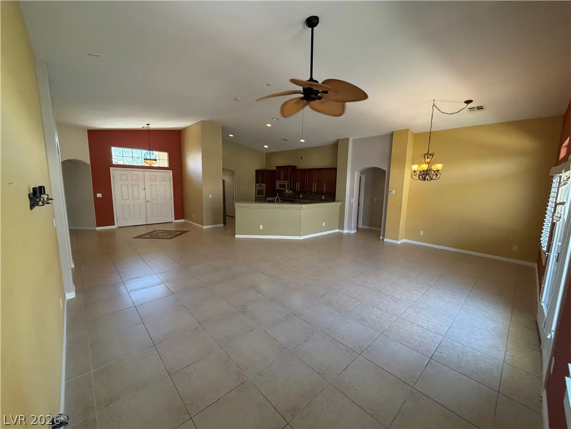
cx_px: 286
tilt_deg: -7.5
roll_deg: -1.0
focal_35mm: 14
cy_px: 214
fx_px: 231
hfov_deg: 102.1
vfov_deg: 85.7
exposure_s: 1/120
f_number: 2.2
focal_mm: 2.22
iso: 250
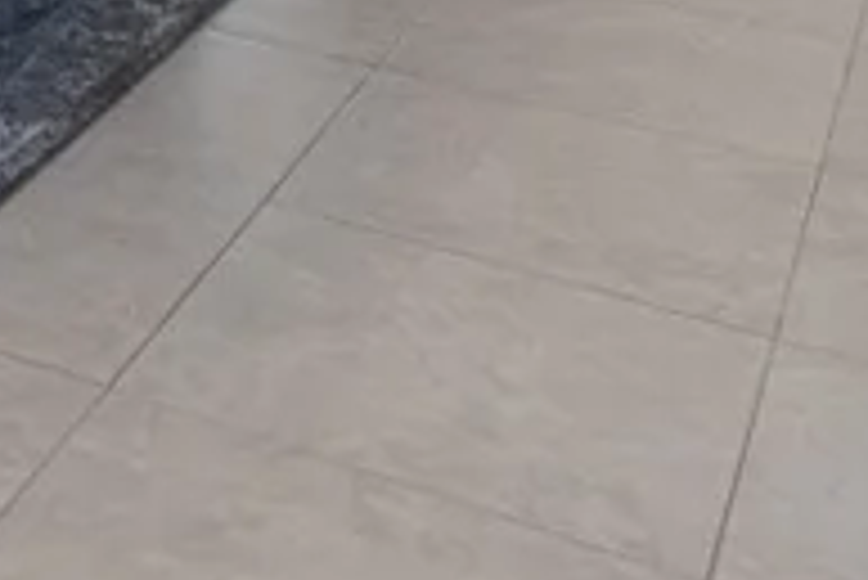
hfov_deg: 19.1
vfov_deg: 12.0
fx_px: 2172
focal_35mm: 90
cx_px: -522
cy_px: -843
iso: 500
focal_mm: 17
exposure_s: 1/10
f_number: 8
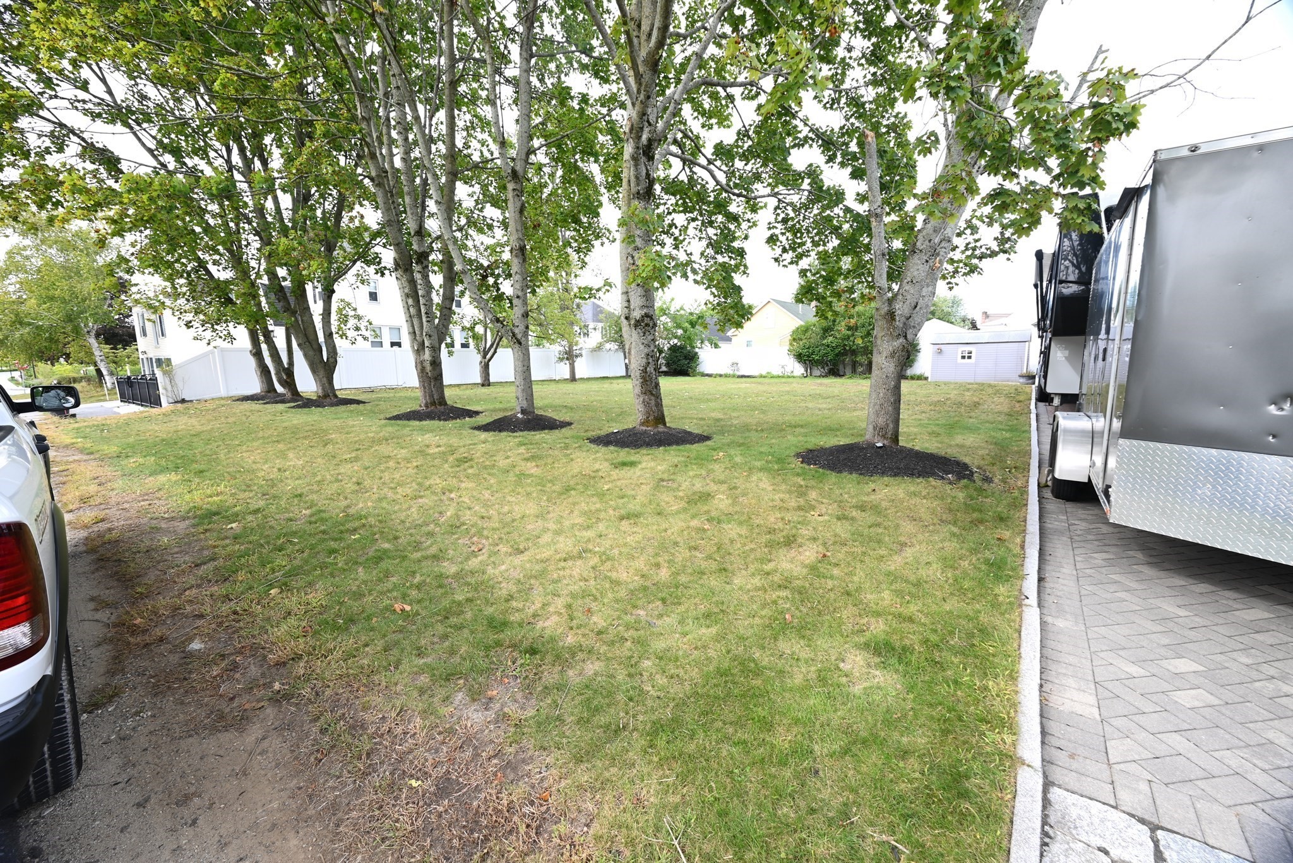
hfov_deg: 104.2
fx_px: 503
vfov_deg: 81.3
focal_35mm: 14
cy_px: 432
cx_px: 646
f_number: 7.1
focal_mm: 14
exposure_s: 1/20
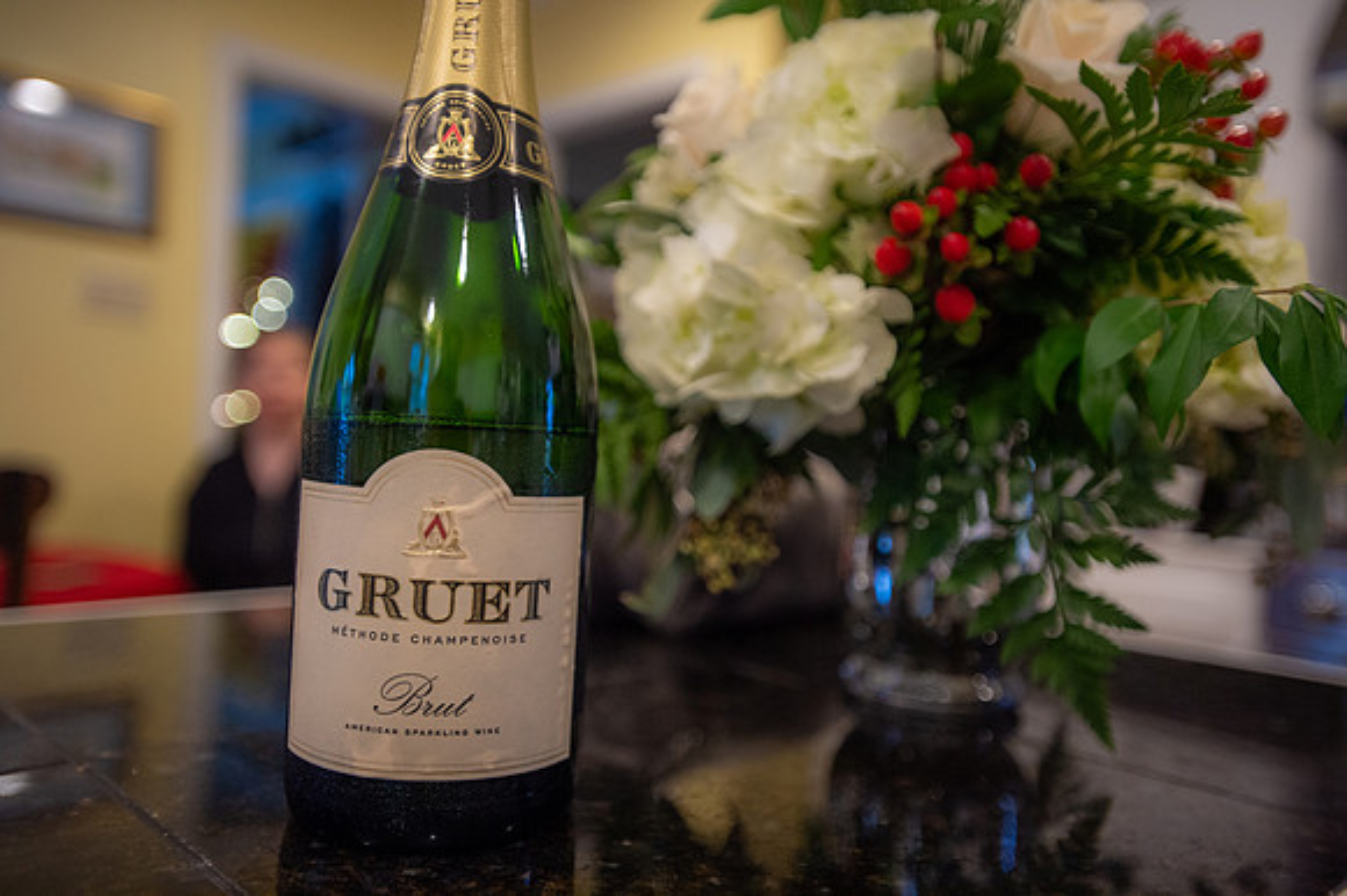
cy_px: 448
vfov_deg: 43.6
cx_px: 674
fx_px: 1122
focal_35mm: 30
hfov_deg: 62.0
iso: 1250
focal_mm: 30
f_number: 2.8
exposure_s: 1/125
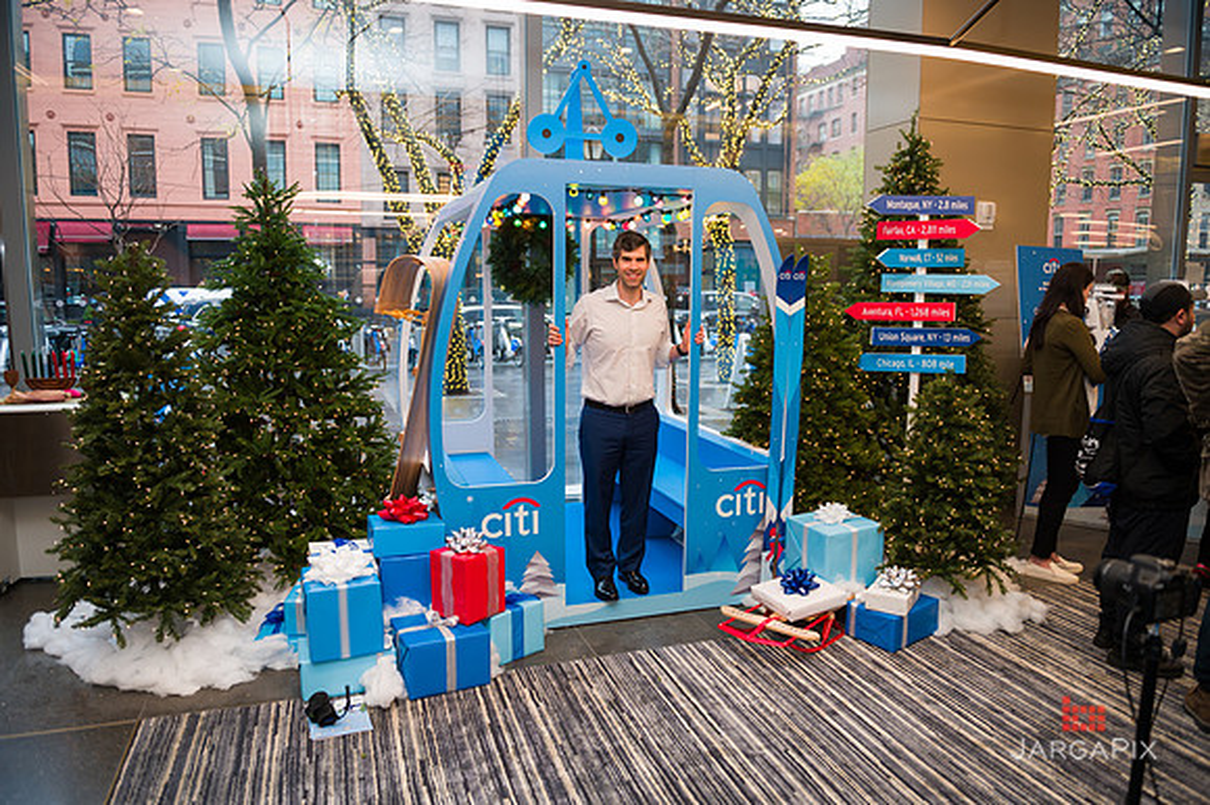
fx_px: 806
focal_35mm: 24
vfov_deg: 53.1
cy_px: 402
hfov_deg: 73.8
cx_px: 605
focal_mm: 24
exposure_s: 1/200
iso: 400
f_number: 3.2
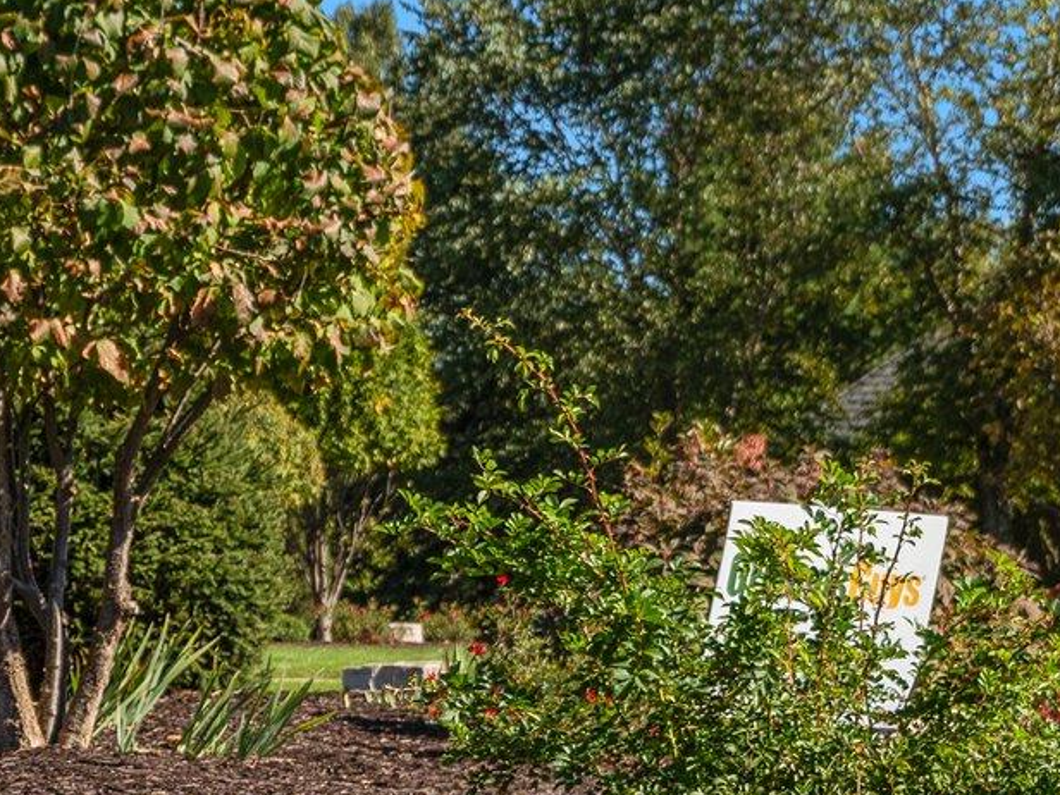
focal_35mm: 115
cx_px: -65
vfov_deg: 12.8
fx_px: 3521
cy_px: 755
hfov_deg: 16.7
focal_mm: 24
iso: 80
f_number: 3.5
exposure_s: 1/800
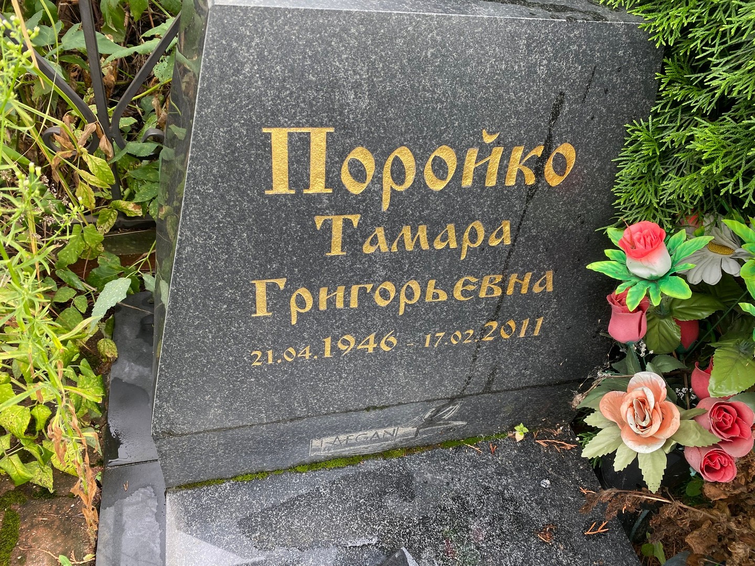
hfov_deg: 67.3
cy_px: 283
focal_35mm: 26
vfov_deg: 53.1
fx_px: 567
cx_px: 378
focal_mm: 4.25
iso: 32
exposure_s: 1/165
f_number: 1.8
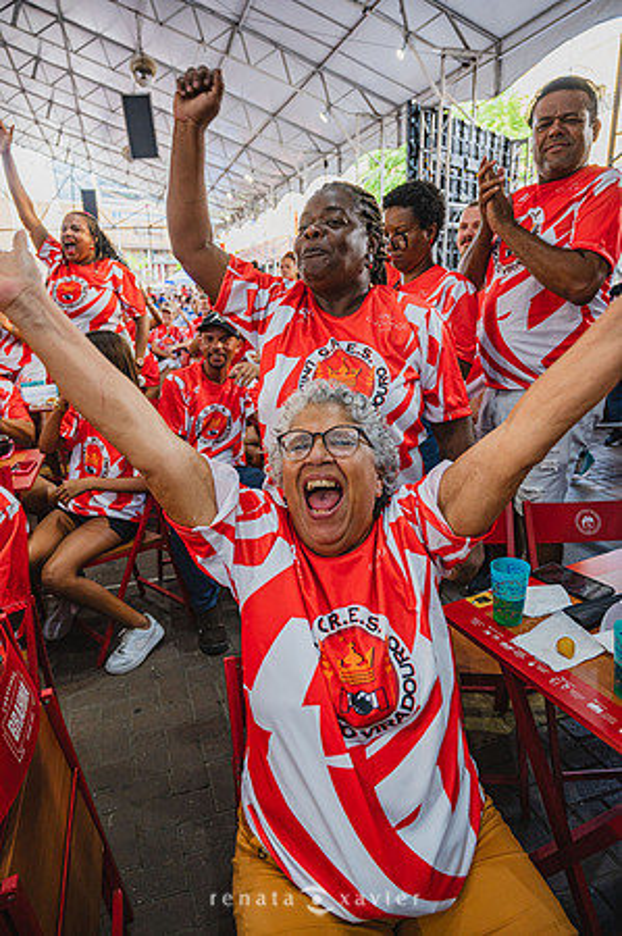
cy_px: 468
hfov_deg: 53.0
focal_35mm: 24
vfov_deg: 73.8
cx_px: 311
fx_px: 623
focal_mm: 24
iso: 1000
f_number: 4
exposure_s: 1/320
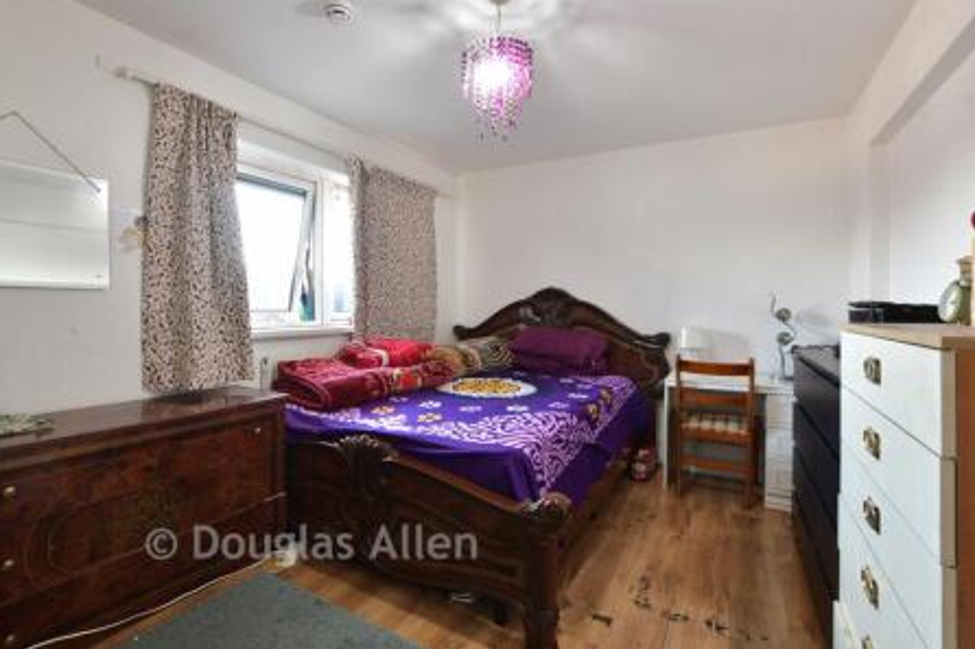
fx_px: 433
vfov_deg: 73.6
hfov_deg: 96.8
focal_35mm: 16
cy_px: 305
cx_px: 483
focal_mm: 10
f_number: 8
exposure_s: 1.6
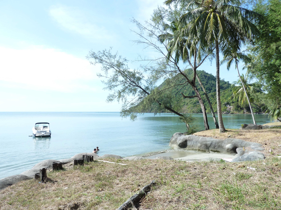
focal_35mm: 25
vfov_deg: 54.9
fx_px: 203
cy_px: 105
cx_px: 140
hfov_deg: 69.4
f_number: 4
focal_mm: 4.1
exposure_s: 1/400
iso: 125
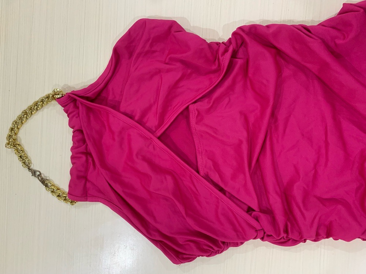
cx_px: 183
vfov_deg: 53.1
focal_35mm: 26
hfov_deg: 67.3
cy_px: 137
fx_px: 275
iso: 400
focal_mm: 4.25
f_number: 1.8
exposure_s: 1/60
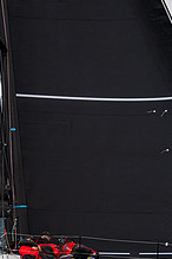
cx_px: -51
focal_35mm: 165
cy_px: 182
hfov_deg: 8.2
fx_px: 1182
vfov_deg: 12.4
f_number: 7.1
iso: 500
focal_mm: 62
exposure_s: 1/2000
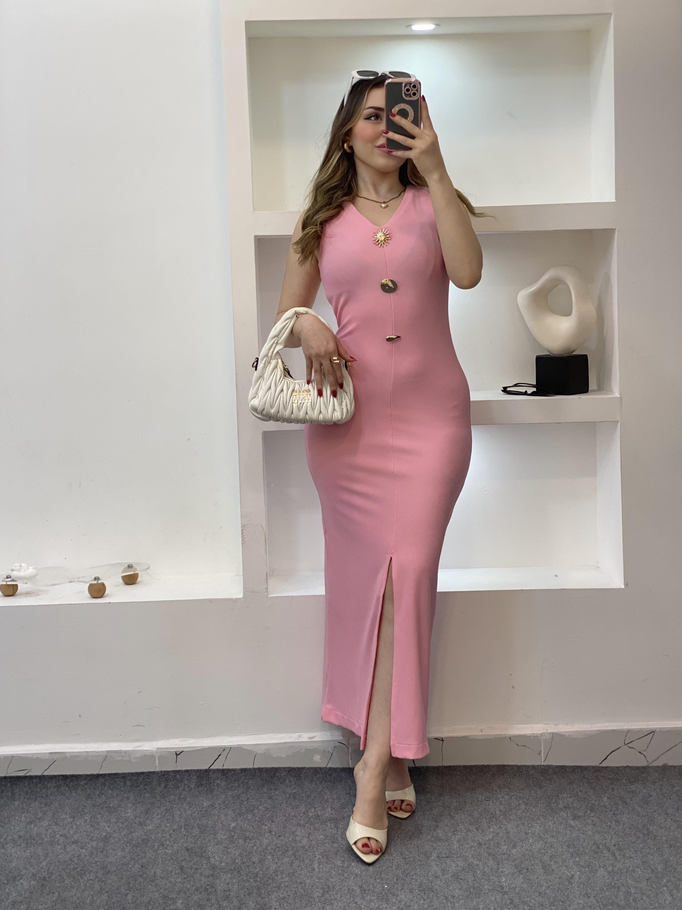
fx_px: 1366
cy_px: 455
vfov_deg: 36.8
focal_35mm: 52
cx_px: 341
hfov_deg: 28.0
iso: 64
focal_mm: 6
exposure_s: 1/100
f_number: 2
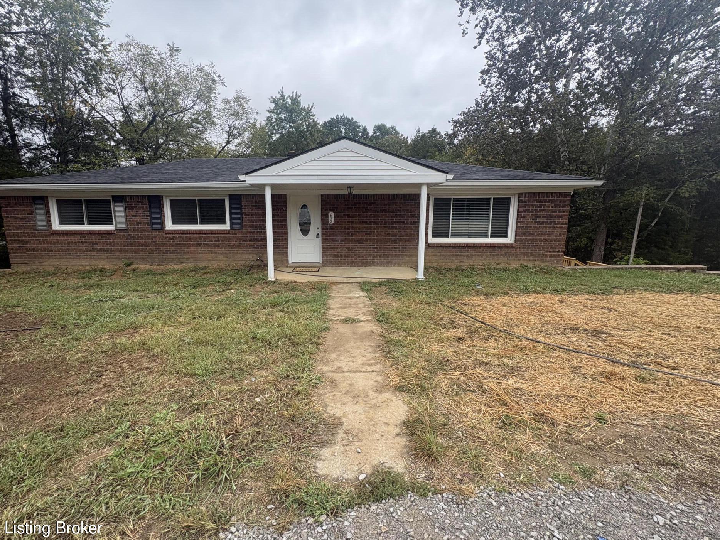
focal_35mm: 15
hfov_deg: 98.0
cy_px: 265
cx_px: 335
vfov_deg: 81.7
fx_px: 312
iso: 40
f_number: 2.2
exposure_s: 1/569
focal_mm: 2.22
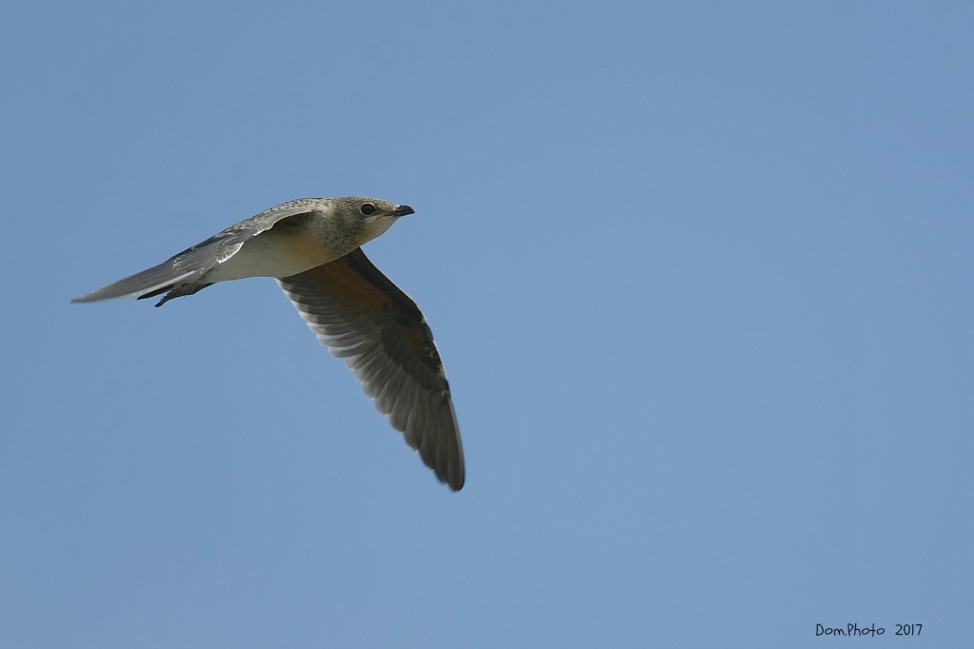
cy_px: 324
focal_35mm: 750
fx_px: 20284
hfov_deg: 2.8
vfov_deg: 1.8
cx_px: 487
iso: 140
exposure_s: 1/1500
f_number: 5.6
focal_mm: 500
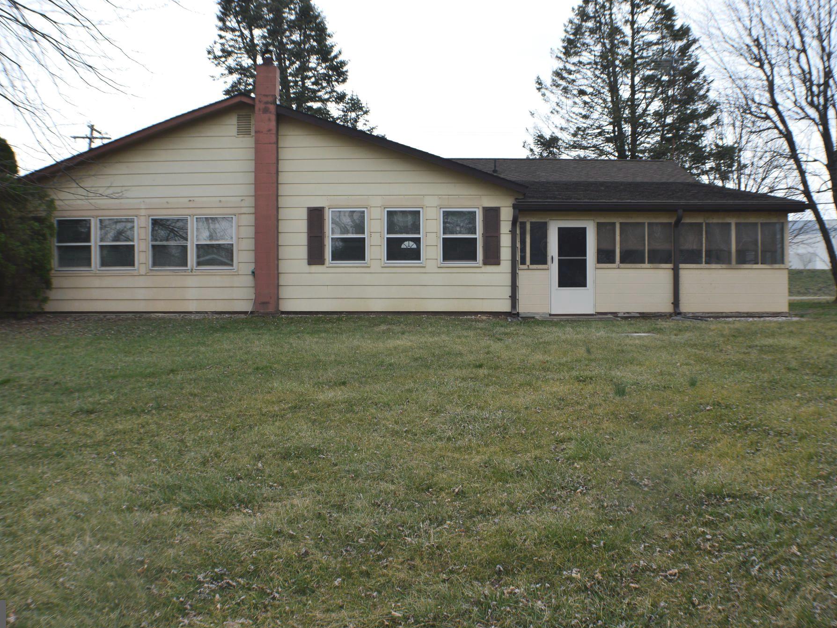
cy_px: 315
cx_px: 382
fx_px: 1077
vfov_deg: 32.5
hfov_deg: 42.4
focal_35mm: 45
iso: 400
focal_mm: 27
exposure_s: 1/250
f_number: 10
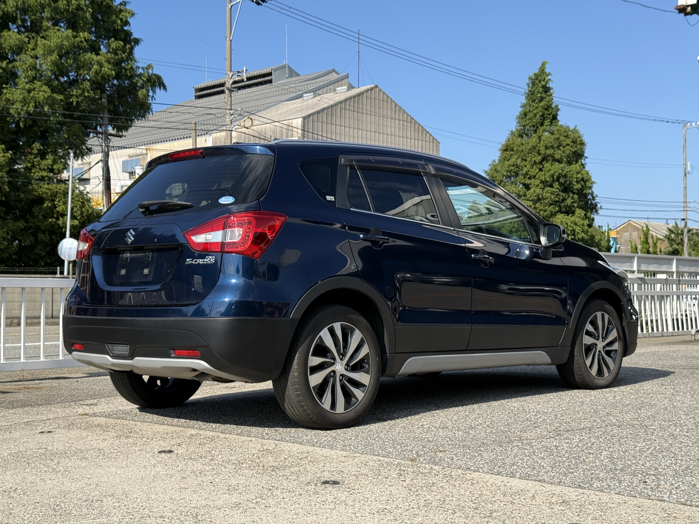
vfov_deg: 30.3
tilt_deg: +2.8
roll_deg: +0.8
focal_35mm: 48
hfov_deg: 39.7
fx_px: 969
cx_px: 350
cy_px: 262
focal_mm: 6.76
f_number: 1.78
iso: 80
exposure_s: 1/3534
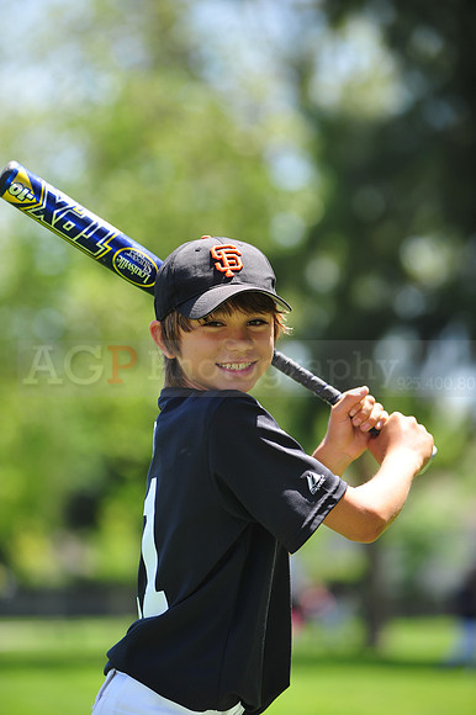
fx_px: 3971
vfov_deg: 10.3
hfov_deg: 6.9
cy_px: 358
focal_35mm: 200
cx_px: 238
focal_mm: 200
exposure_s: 1/500
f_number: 4.5
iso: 200
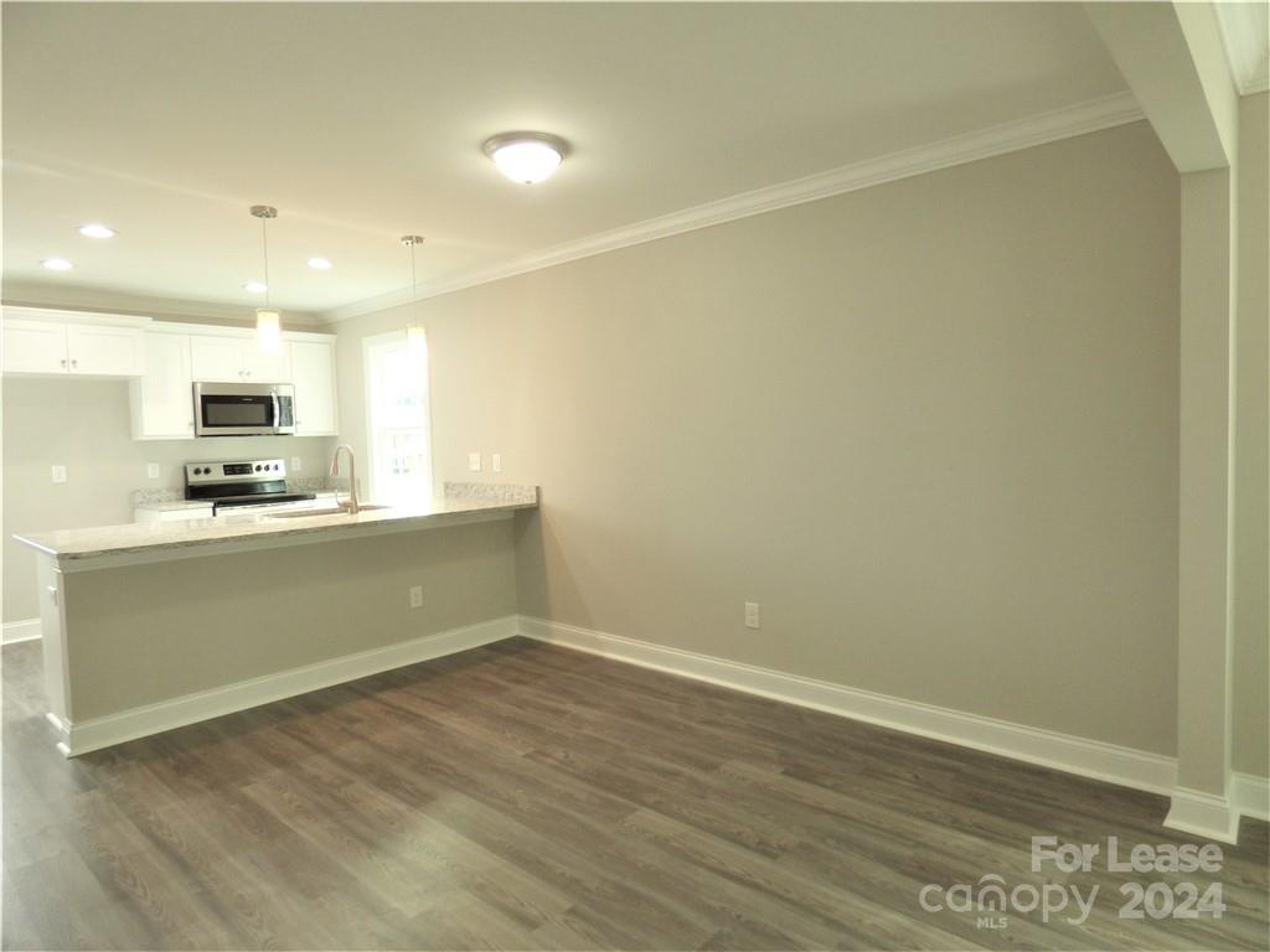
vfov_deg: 66.0
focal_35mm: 20
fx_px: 734
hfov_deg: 81.7
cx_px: 635
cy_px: 476
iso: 200
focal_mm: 3.58
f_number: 2.8
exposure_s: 1/60
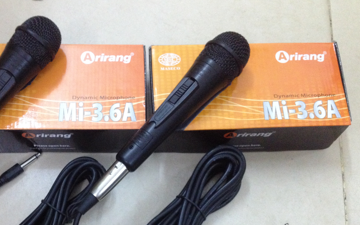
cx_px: 129
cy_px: 174
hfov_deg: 40.0
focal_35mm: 50
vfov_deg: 25.5
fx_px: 491
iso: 320
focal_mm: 4.28
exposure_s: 1/20
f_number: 2.4
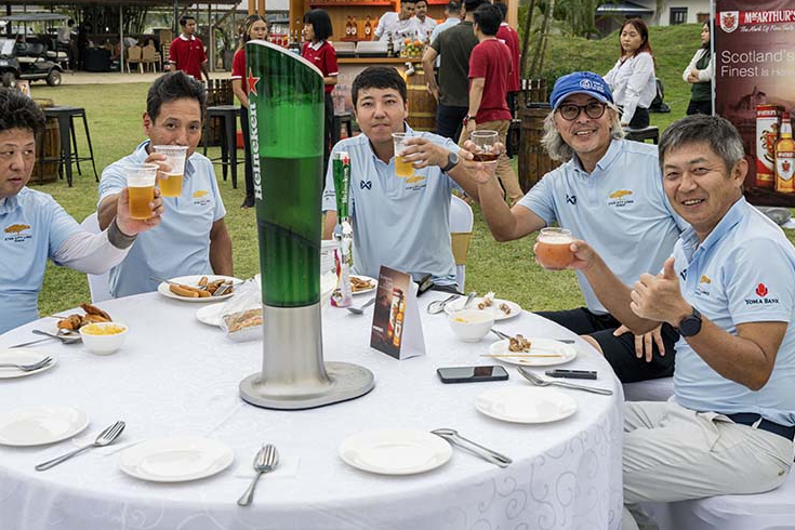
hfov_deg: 41.8
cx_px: 345
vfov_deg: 28.6
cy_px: 206
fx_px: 1038
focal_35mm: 47
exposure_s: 1/200
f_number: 5.6
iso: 1250
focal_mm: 36
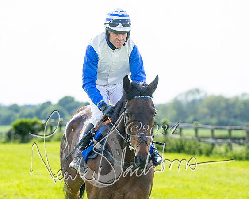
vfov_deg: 6.9
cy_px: 107
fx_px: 1642
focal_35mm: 223
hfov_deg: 8.7
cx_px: 124
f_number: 5
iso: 200
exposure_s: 1/800
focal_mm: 165
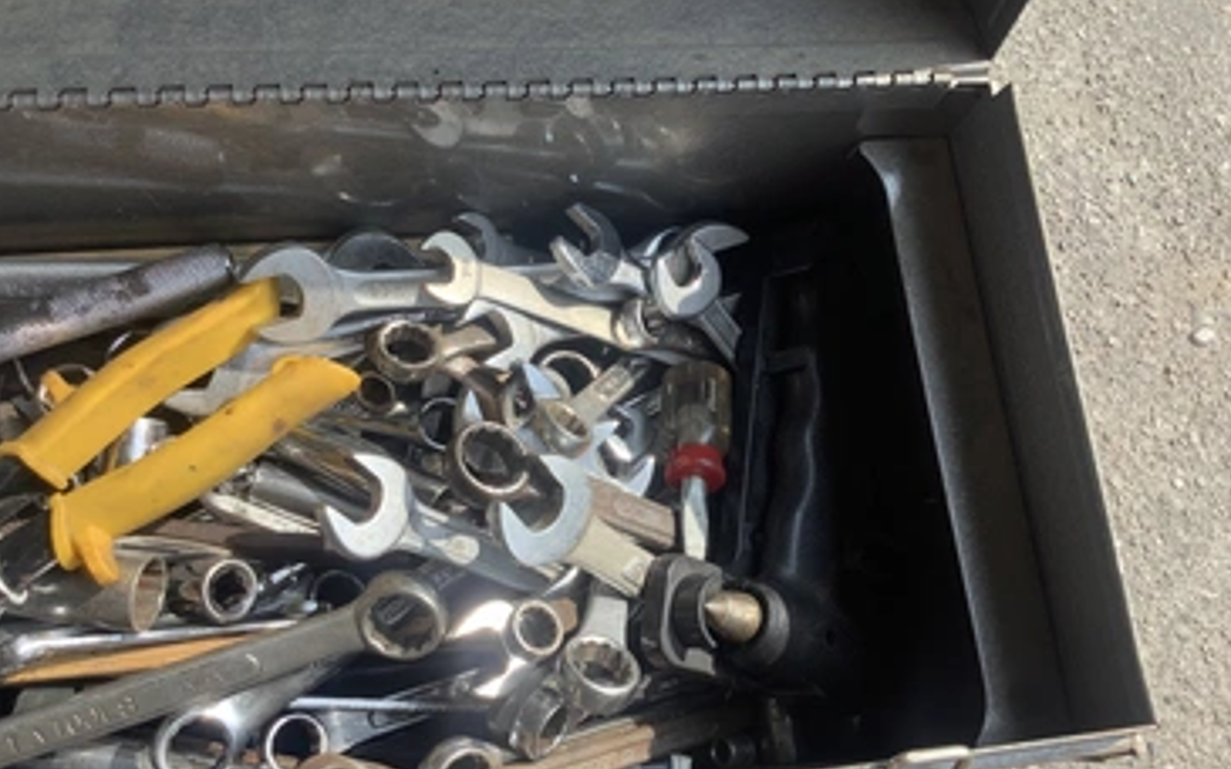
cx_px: 624
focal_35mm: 36
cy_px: 378
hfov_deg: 54.0
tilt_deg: -72.1
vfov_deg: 35.3
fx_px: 1208
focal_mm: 3.3
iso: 25
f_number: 2.4
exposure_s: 1/405
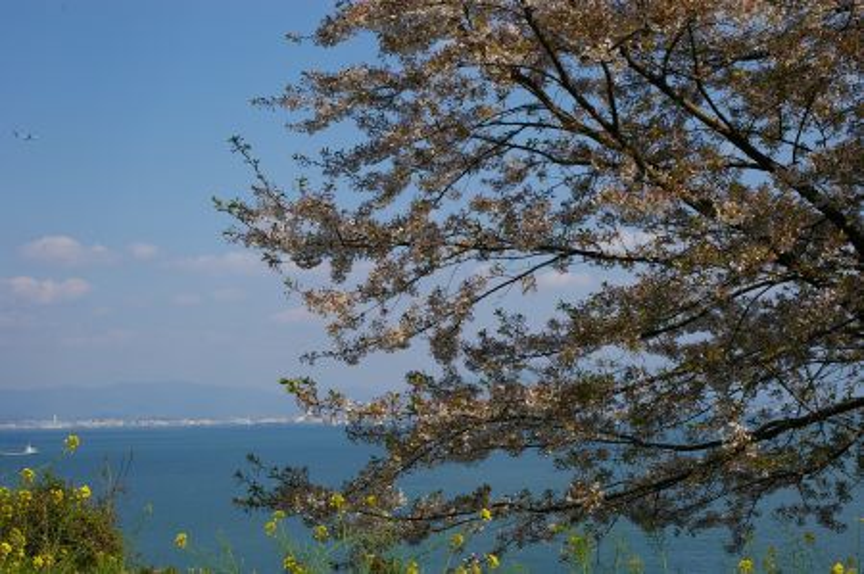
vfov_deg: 22.6
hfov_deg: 33.4
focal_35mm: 60
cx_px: 432
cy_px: 287
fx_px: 1438
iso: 200
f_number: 11
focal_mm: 40
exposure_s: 1/250
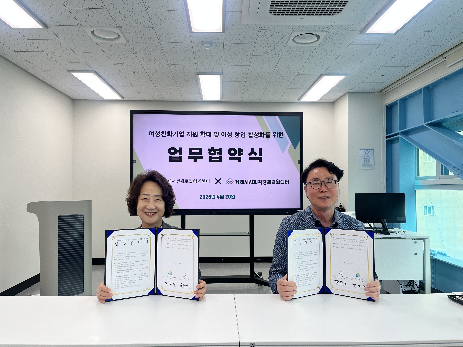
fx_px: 348
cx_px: 232
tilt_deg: +0.4
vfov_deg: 53.1
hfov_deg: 67.3
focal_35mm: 26
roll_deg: -1.1
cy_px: 174
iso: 40
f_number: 1.6
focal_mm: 5.1
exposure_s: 1/198
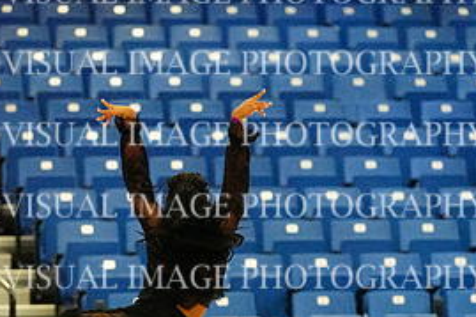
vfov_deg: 4.2
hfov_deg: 6.4
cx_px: 232
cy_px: 313
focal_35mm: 324
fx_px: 4281
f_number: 2.8
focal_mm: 150
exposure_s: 1/1600
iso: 25600
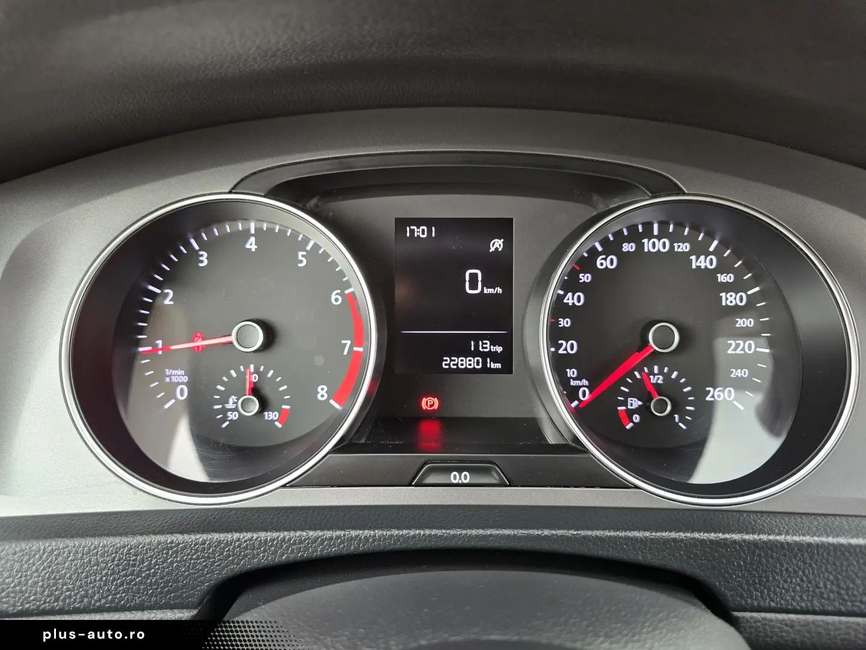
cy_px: 325
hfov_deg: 73.9
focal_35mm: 23
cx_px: 433
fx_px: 575
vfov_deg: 58.9
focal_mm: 6.3
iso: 200
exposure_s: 1/61.5
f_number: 1.7
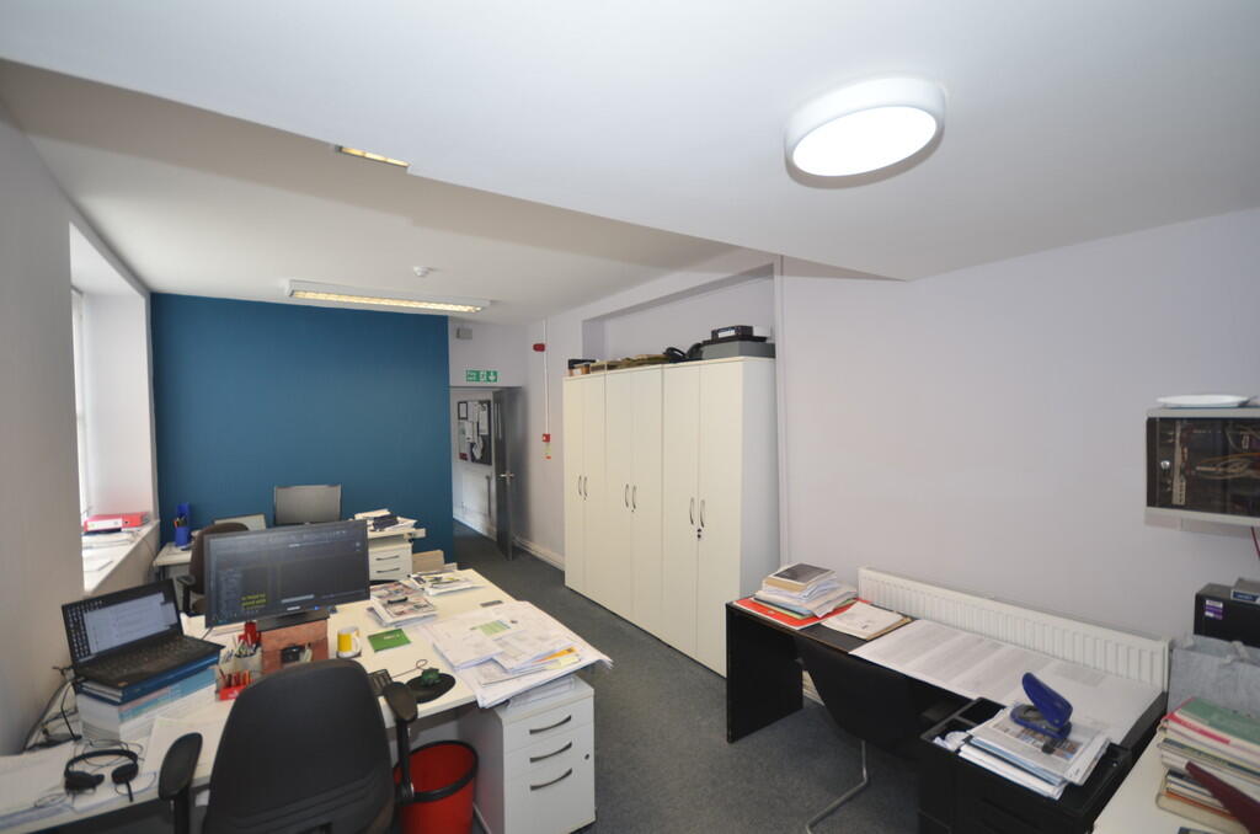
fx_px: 524
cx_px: 630
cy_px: 417
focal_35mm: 15
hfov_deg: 100.5
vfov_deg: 77.1
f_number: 4
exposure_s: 1/60
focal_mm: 10
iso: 200
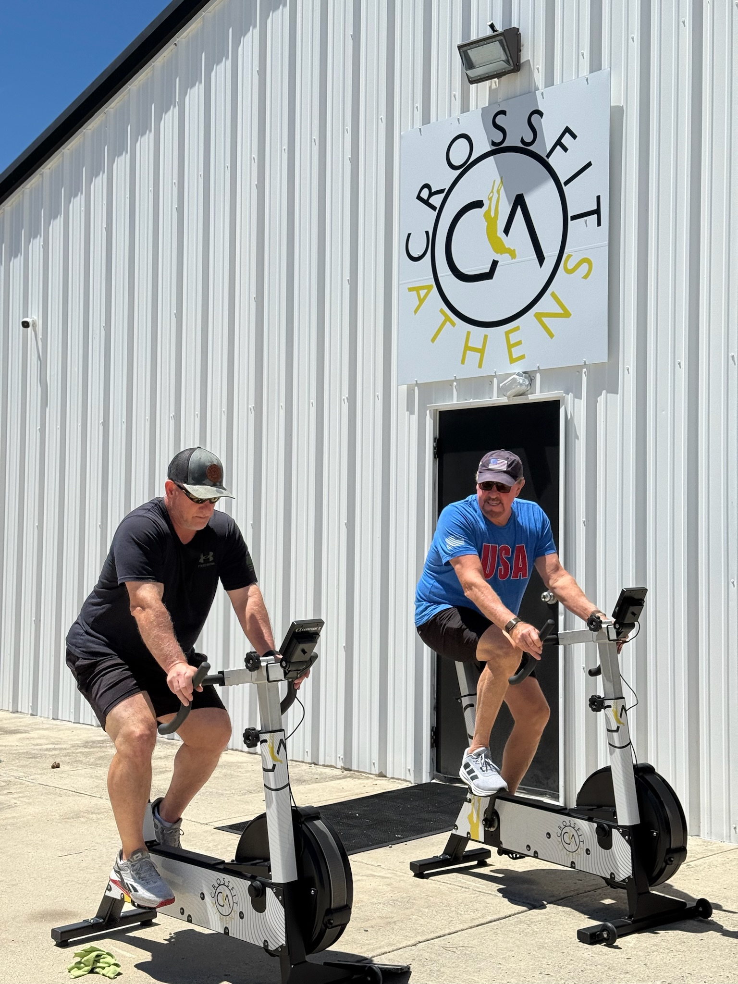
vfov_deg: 39.7
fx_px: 1364
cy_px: 492
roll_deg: -0.8
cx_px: 369
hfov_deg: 30.3
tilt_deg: +2.8
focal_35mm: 48
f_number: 1.78
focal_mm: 6.76
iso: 80
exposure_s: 1/9901
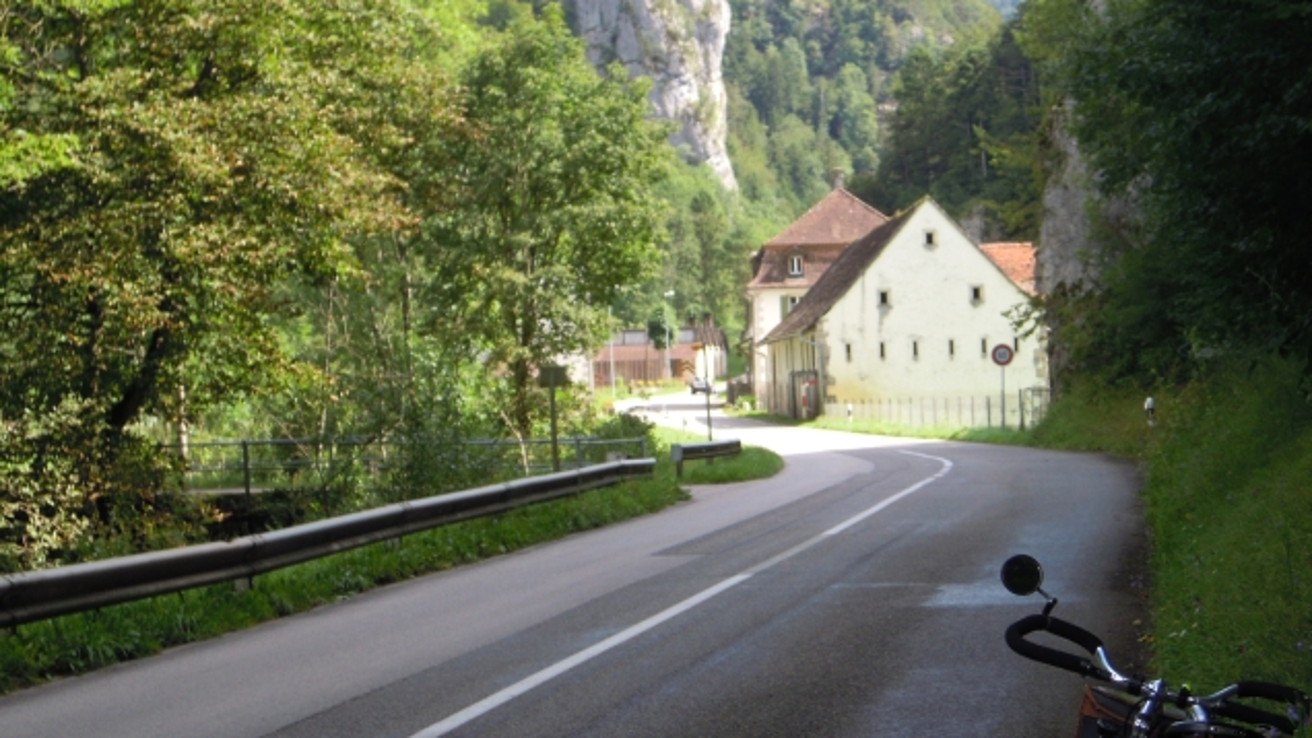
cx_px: 774
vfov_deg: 16.3
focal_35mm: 74
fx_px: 2575
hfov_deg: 28.5
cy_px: 439
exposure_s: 1/250
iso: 100
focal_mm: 9.6
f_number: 3.7
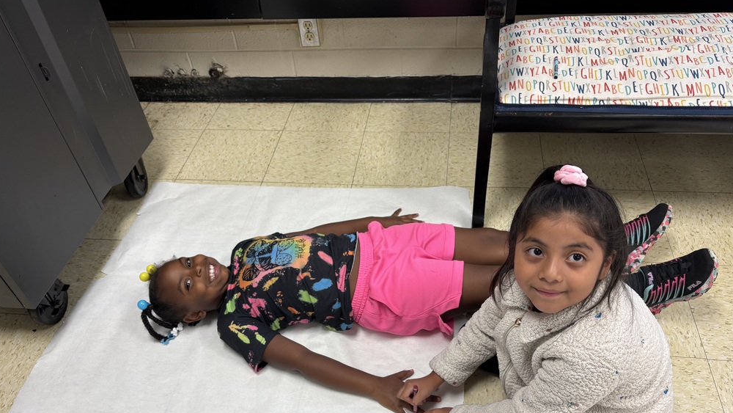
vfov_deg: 39.7
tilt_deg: -46.1
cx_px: 364
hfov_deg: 66.1
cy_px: 274
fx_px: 564
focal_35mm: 29
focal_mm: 5.96
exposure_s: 1/60
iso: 80
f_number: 1.6
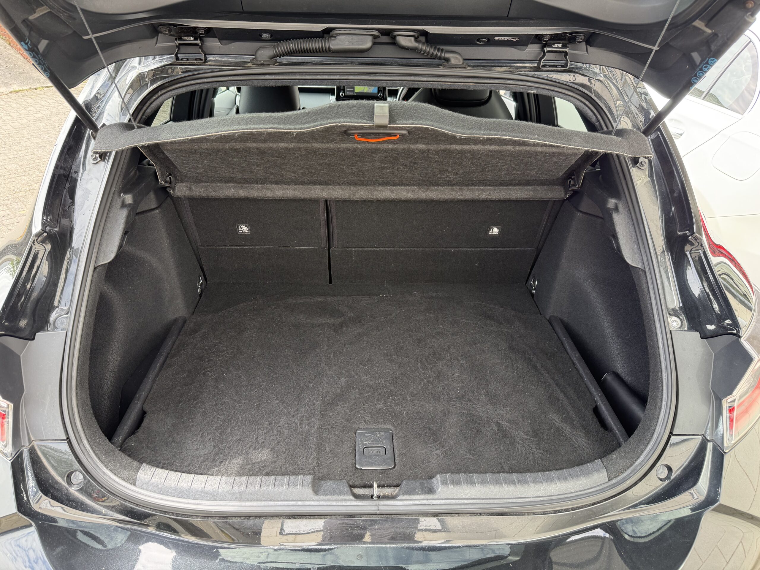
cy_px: 285
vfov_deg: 56.8
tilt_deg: -28.9
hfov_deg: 71.6
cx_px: 380
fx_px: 527
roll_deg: -1.7
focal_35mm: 24
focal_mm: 6.76
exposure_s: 1/243
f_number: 1.78
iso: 125
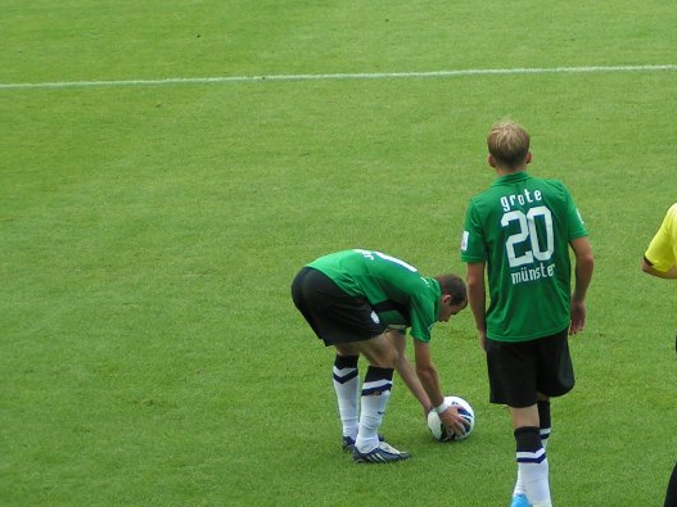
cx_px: 471
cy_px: 303
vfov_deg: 7.5
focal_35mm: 199
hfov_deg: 9.9
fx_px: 3891
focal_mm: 20
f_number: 3.5
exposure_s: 1/200
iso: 50
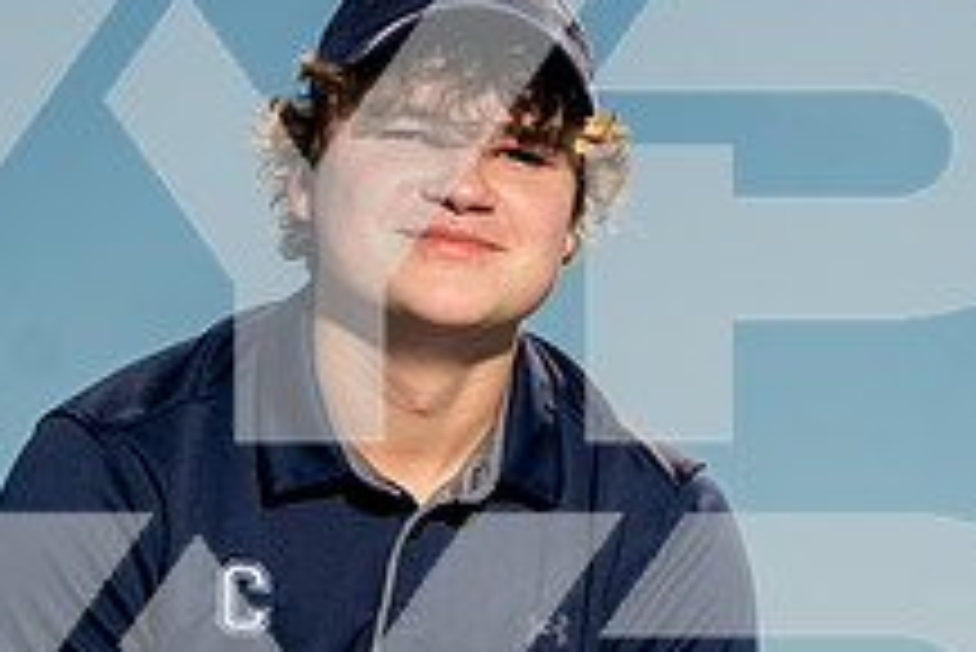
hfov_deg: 14.0
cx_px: 513
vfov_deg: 9.2
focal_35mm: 147
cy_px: 753
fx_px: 3988
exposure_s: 1/250
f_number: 4.5
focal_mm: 55
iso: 100
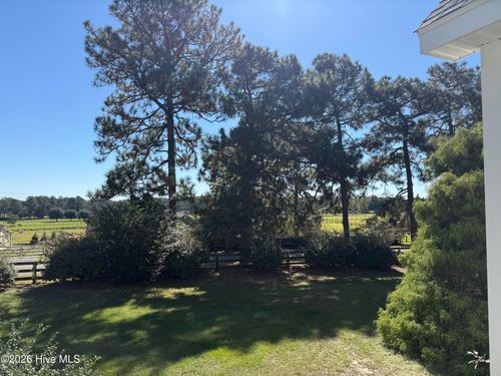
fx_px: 347
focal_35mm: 24
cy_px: 188
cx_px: 250
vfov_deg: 56.8
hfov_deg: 71.6
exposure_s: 1/3279
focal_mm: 6.76
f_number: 1.78
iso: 80
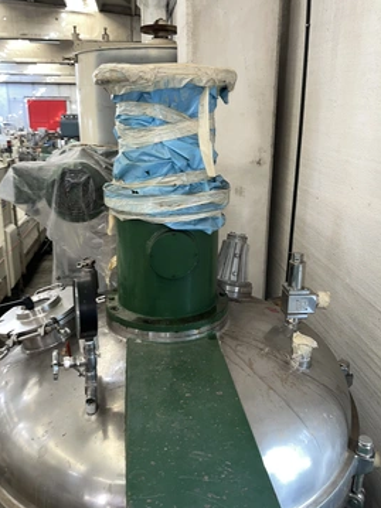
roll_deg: +0.1
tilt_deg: -15.0
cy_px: 236
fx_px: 426
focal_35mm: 29
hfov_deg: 48.2
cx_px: 174
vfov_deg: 61.6
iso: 40
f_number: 1.6
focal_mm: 5.1
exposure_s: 1/45
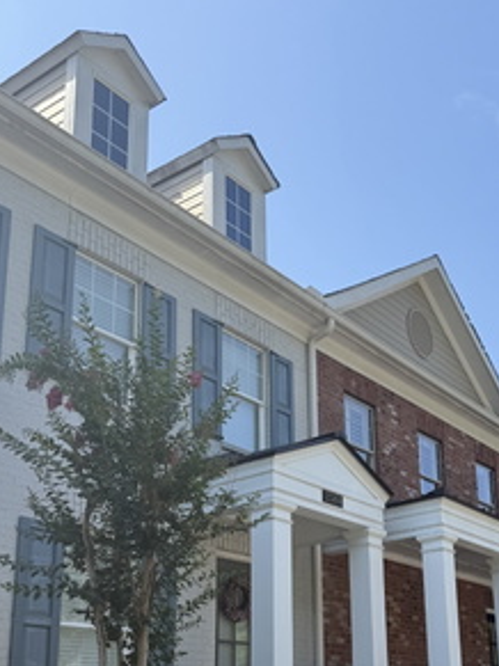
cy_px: 509
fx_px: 846
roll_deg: +2.8
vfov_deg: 41.5
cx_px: 385
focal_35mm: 44
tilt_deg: +15.9
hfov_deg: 32.1
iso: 80
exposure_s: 1/2525
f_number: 1.78
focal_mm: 6.76
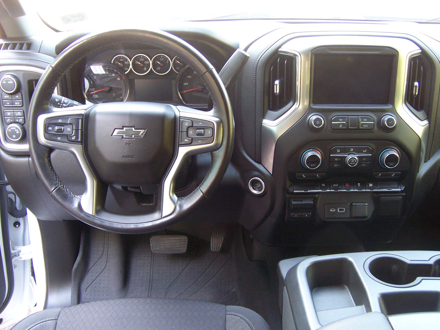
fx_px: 419
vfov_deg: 42.9
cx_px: 220
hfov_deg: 55.4
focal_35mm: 33
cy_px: 165
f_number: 3.4
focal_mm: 5.5
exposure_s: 1/8
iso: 140
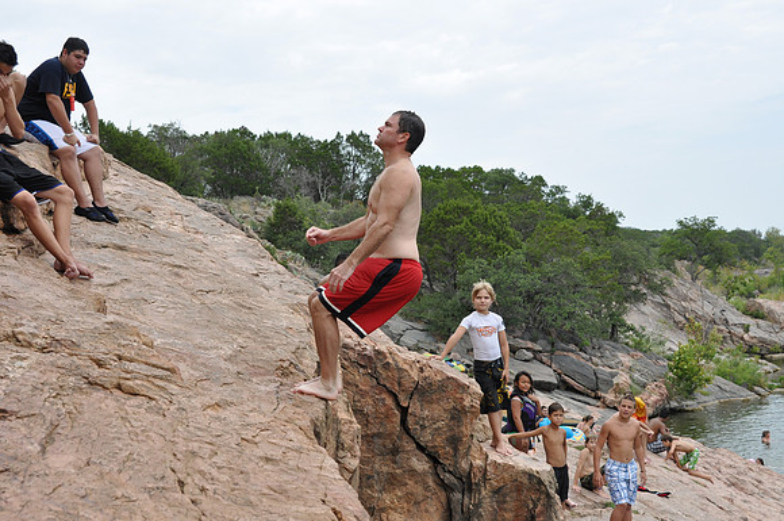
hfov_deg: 41.2
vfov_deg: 28.0
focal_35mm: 48
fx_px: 1044
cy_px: 260
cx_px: 392
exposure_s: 1/1250
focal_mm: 32
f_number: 5.6
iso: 400
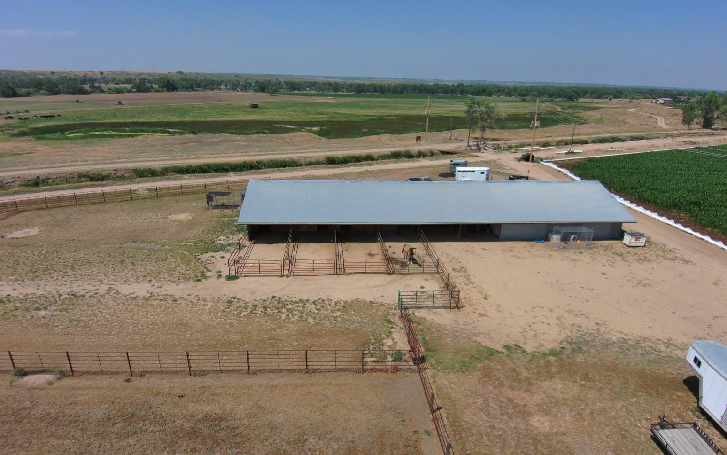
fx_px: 456
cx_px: 365
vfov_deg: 52.8
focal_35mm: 23
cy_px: 259
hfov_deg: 77.1
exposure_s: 1/120
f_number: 2.8
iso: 201
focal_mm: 3.7
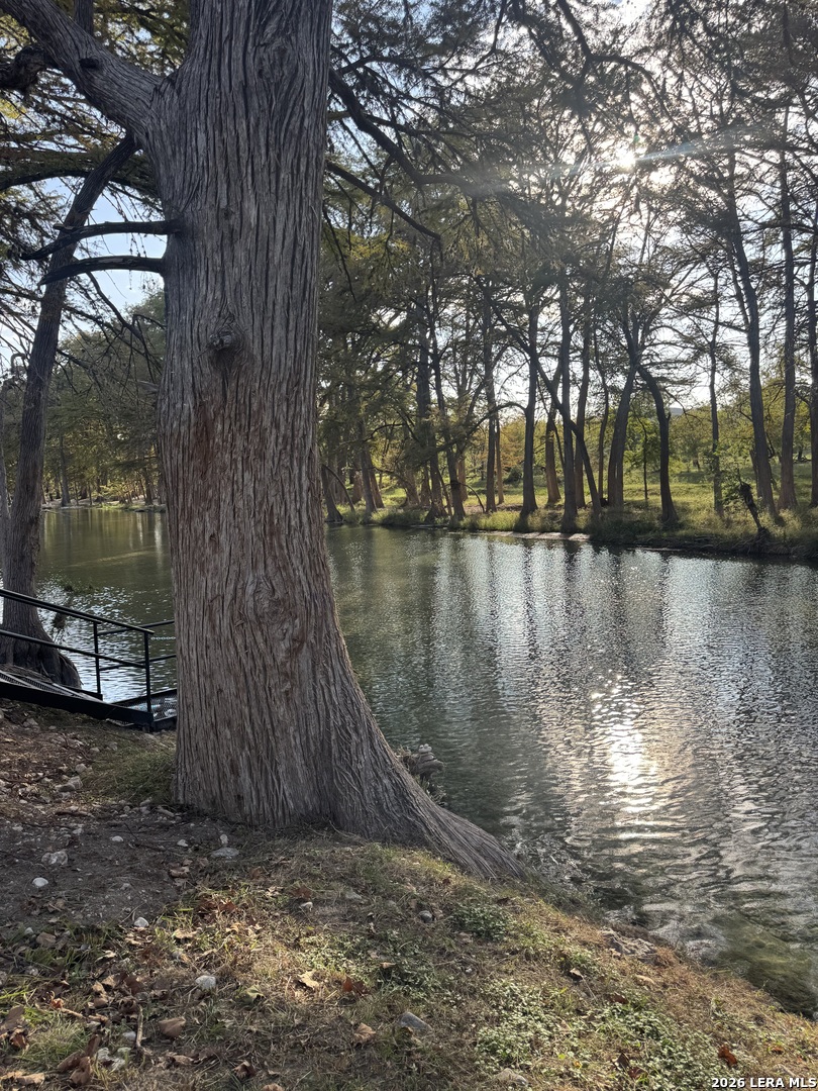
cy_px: 546
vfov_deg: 71.6
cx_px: 409
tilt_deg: -4.7
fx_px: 756
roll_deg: +1.9
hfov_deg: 56.8
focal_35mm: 24
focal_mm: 6.76
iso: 80
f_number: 1.78
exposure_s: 1/792
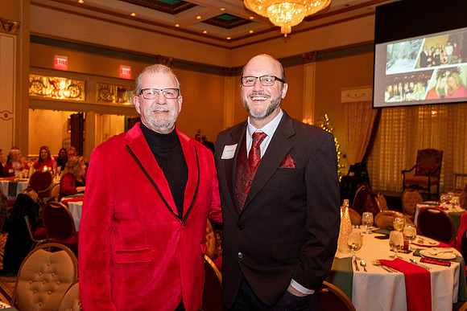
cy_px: 156
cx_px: 234
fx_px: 376
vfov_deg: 45.0
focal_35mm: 29
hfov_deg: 63.6
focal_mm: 19.6
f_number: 2.8
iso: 2500
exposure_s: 1/125
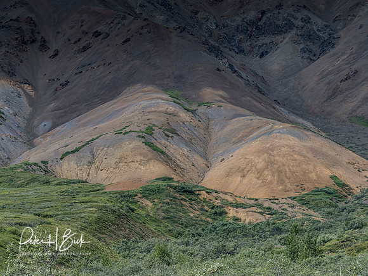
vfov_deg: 9.9
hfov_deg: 13.2
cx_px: 184
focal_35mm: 150
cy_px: 138
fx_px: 1595
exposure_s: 1/1250
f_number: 5.6
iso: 500
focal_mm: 75
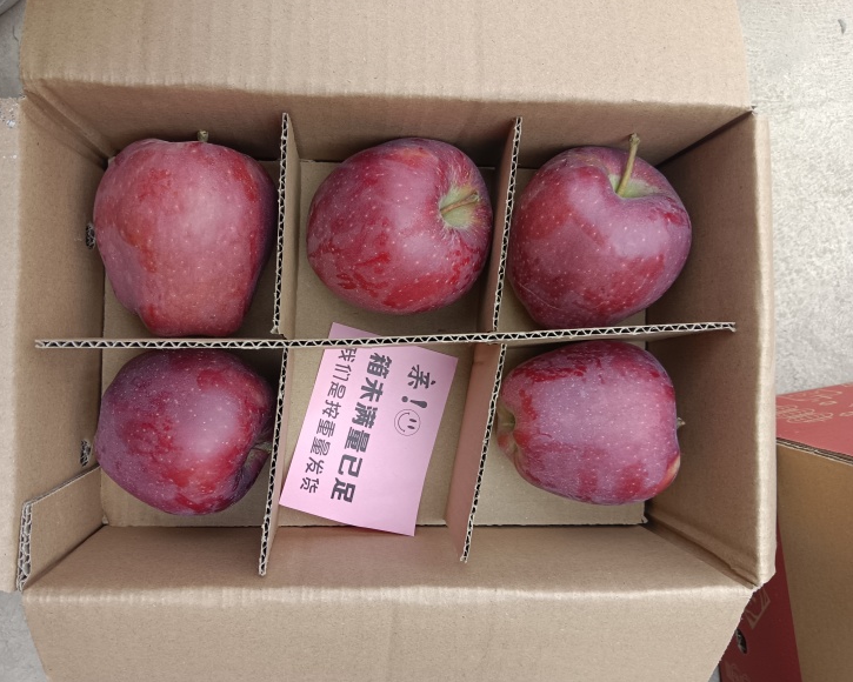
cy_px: 341
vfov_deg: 51.5
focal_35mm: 28
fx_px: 707
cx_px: 385
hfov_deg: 62.1
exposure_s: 1/100
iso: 266
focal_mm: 4.05
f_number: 1.8
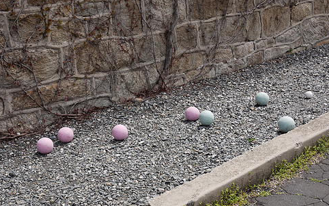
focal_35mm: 51
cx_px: 162
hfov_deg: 39.6
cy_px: 119
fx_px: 457
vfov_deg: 25.3
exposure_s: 1/125
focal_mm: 20
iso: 100
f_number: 10
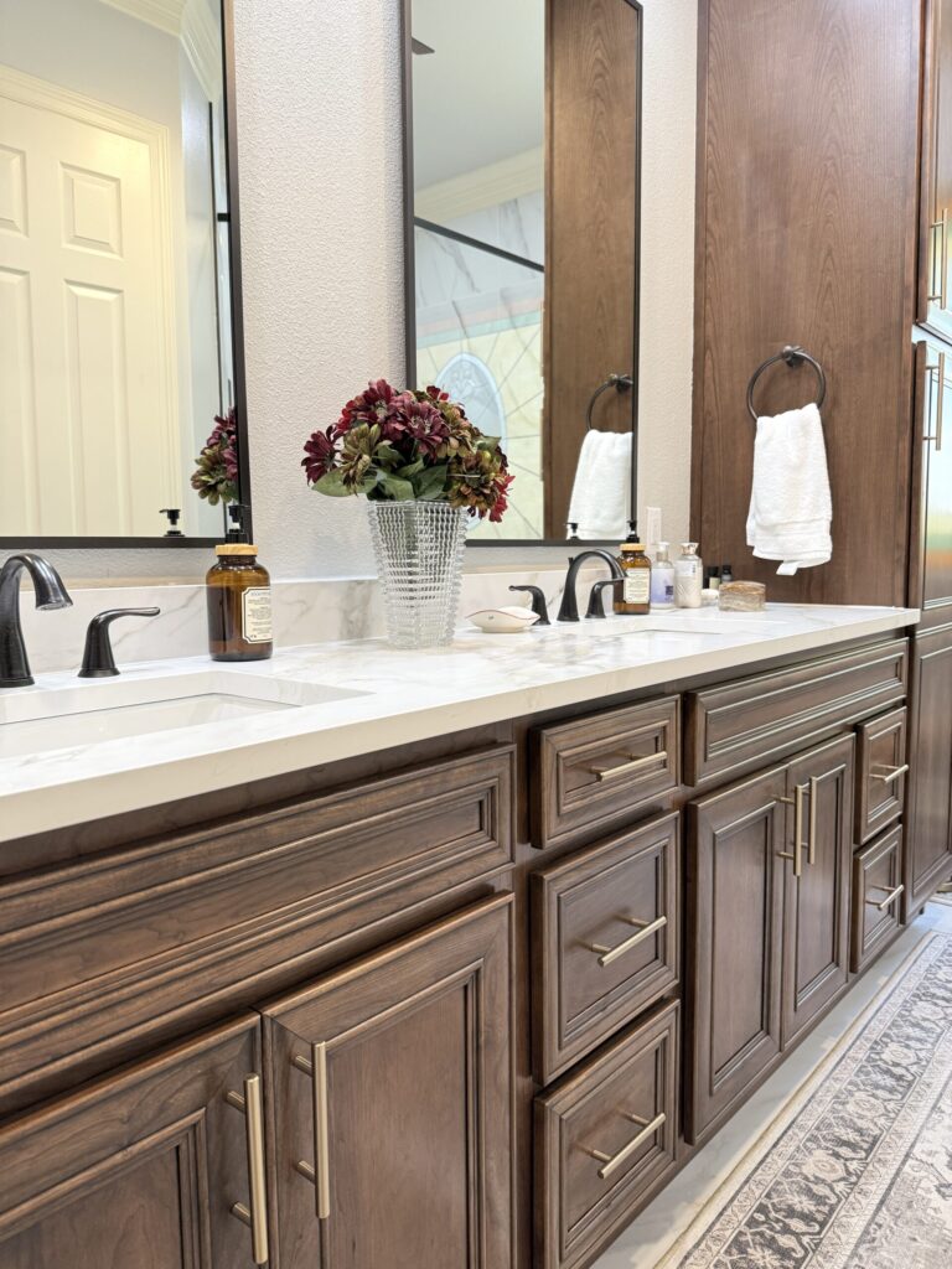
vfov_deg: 71.6
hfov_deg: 56.8
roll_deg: -0.5
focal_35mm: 24
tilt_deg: -5.7
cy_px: 634
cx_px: 476
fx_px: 880
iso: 160
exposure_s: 1/120
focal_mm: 6.76
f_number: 1.78
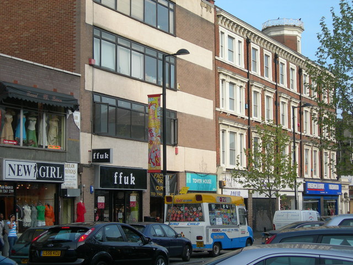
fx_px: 734
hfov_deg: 27.0
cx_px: 176
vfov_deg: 20.4
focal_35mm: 72
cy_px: 132
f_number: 3.7
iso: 50
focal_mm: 14.9
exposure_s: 1/280
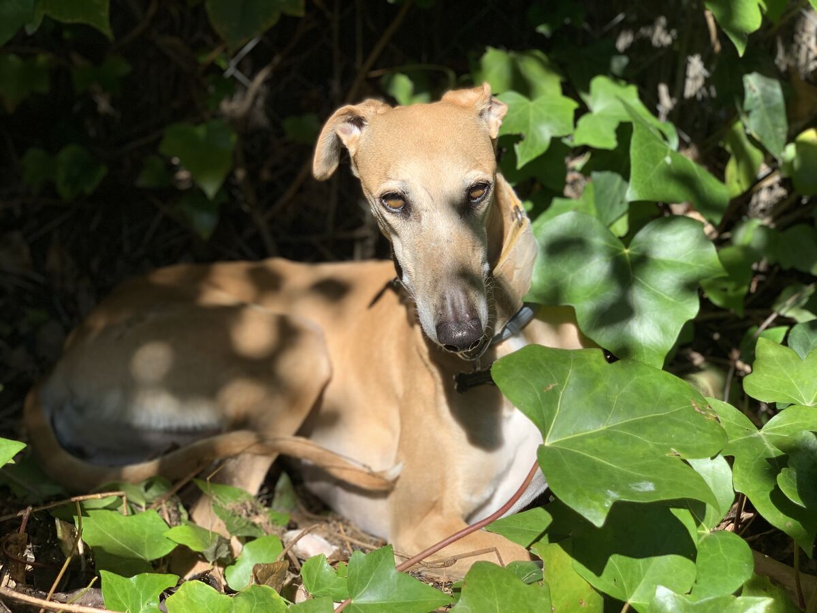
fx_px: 1227
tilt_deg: -20.6
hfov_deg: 36.8
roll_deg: -0.6
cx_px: 408
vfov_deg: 28.0
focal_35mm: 52
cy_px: 306
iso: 16
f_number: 2.4
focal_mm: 6
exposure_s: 1/1142
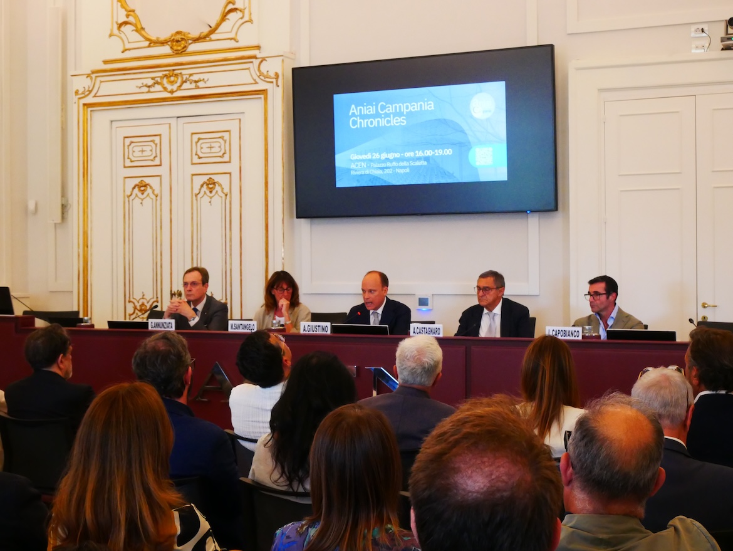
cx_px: 366
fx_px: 1059
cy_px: 276
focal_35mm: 50
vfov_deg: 29.1
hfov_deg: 38.2
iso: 2500
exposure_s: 1/60
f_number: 7.1
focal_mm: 25
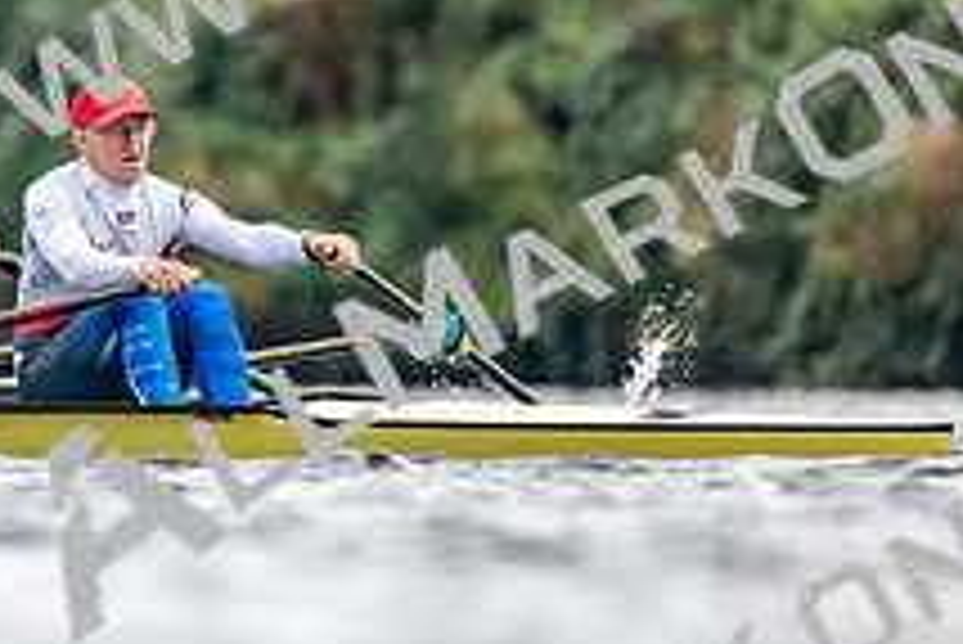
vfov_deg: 0.8
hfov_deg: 1.3
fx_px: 43550
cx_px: -338
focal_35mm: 1627
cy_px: 214
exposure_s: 1/2500
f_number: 4
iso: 4500
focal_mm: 600
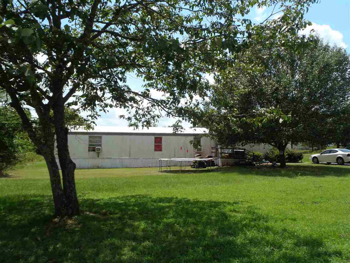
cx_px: 175
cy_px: 132
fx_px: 283
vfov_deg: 49.7
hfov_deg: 63.4
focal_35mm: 28
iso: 80
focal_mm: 5
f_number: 3.9
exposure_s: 1/500
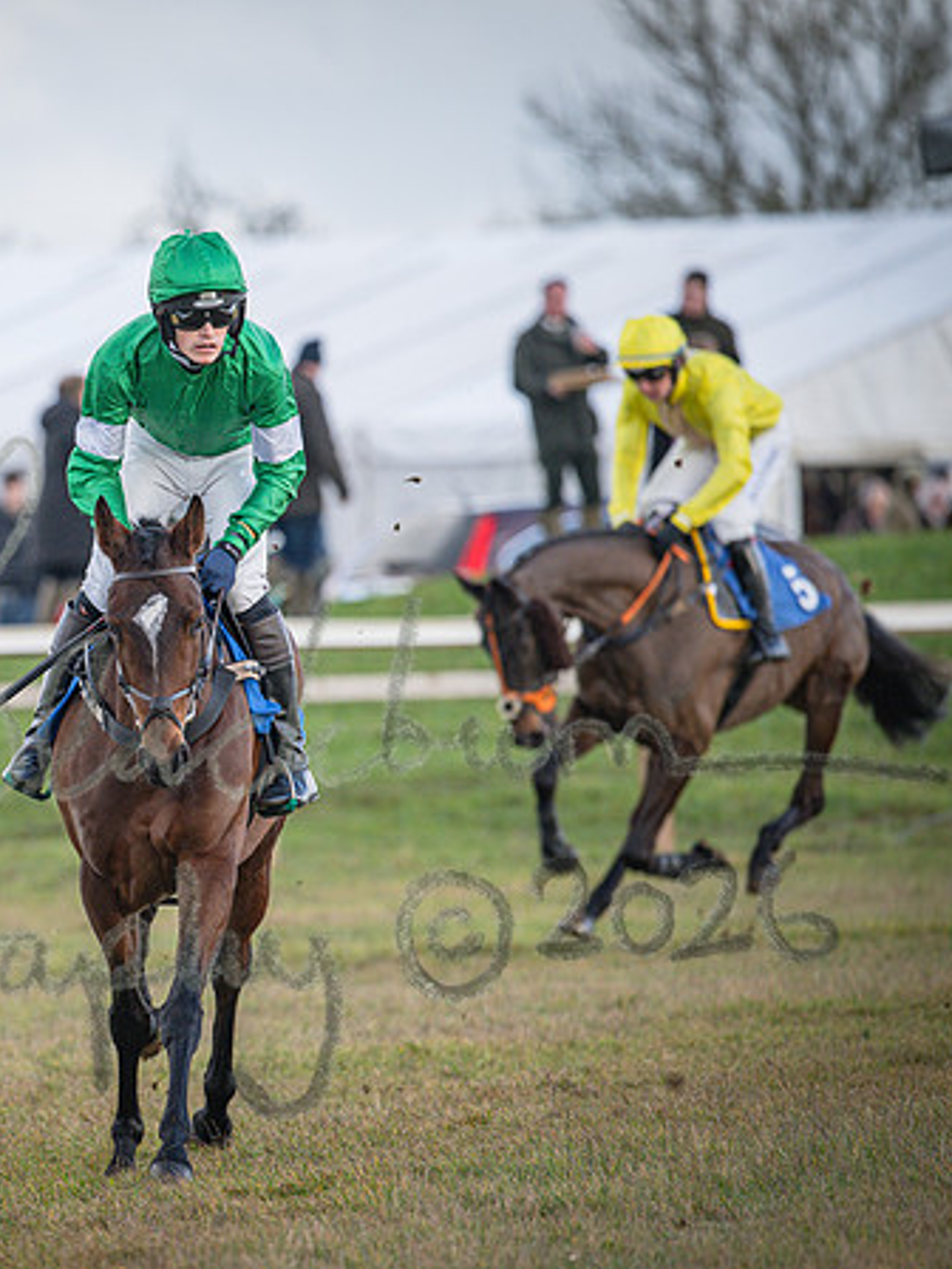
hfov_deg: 2.6
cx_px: 40
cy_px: 634
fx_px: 21268
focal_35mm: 580
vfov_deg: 3.4
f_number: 5
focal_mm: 400
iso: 800
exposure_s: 1/1250
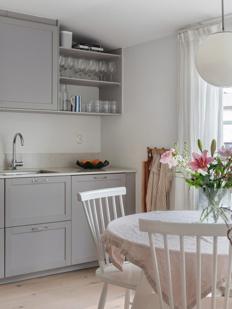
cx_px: 110
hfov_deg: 31.5
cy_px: 146
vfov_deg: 41.2
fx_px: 411
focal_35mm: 46
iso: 400
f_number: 8
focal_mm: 40
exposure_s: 1/8
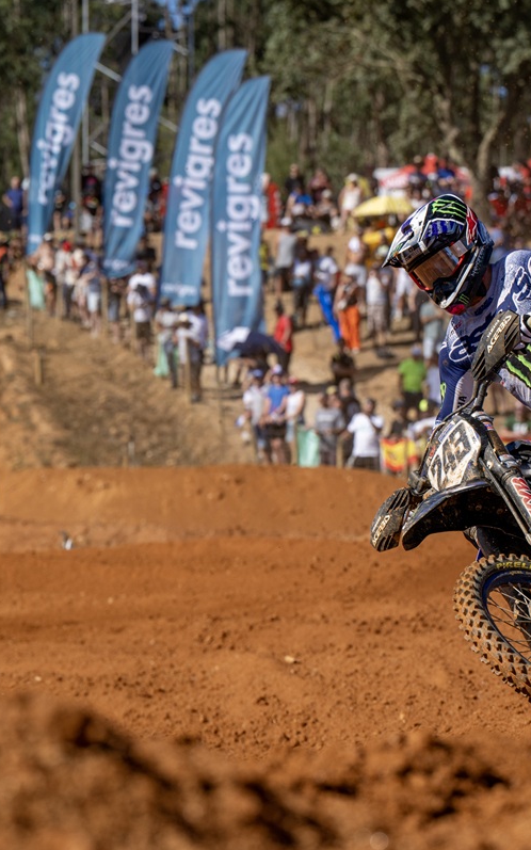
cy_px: 424
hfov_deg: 8.4
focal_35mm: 155
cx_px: 549
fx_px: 3590
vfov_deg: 13.5
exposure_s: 1/3200
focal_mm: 101
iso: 200
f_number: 4.5
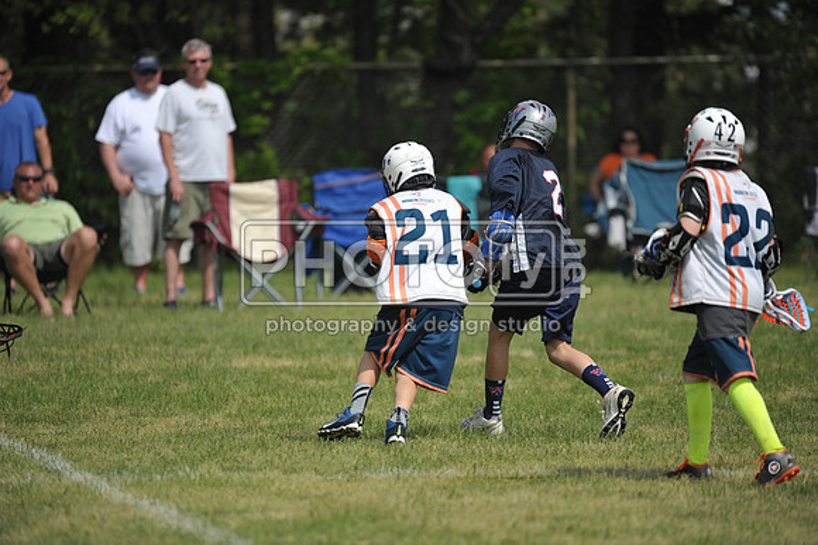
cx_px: 409
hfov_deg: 5.4
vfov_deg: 3.6
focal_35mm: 380
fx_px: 8629
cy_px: 272
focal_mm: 380
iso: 640
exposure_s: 1/5000
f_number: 4
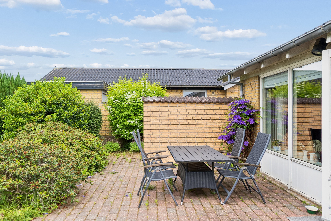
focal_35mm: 27
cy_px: 110
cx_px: 166
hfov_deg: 67.4
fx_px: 248
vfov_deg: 47.9
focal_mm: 18
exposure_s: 1/320
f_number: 4
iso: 200
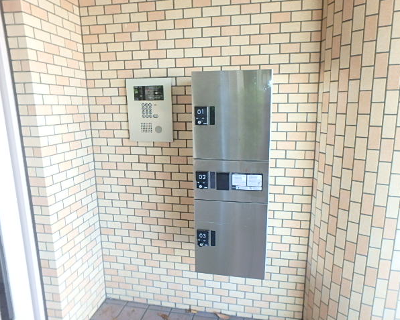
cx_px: 214
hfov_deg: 74.9
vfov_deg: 63.1
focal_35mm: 22
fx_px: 260
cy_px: 160
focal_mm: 3.7
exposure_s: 1/30
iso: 250
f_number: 3.5
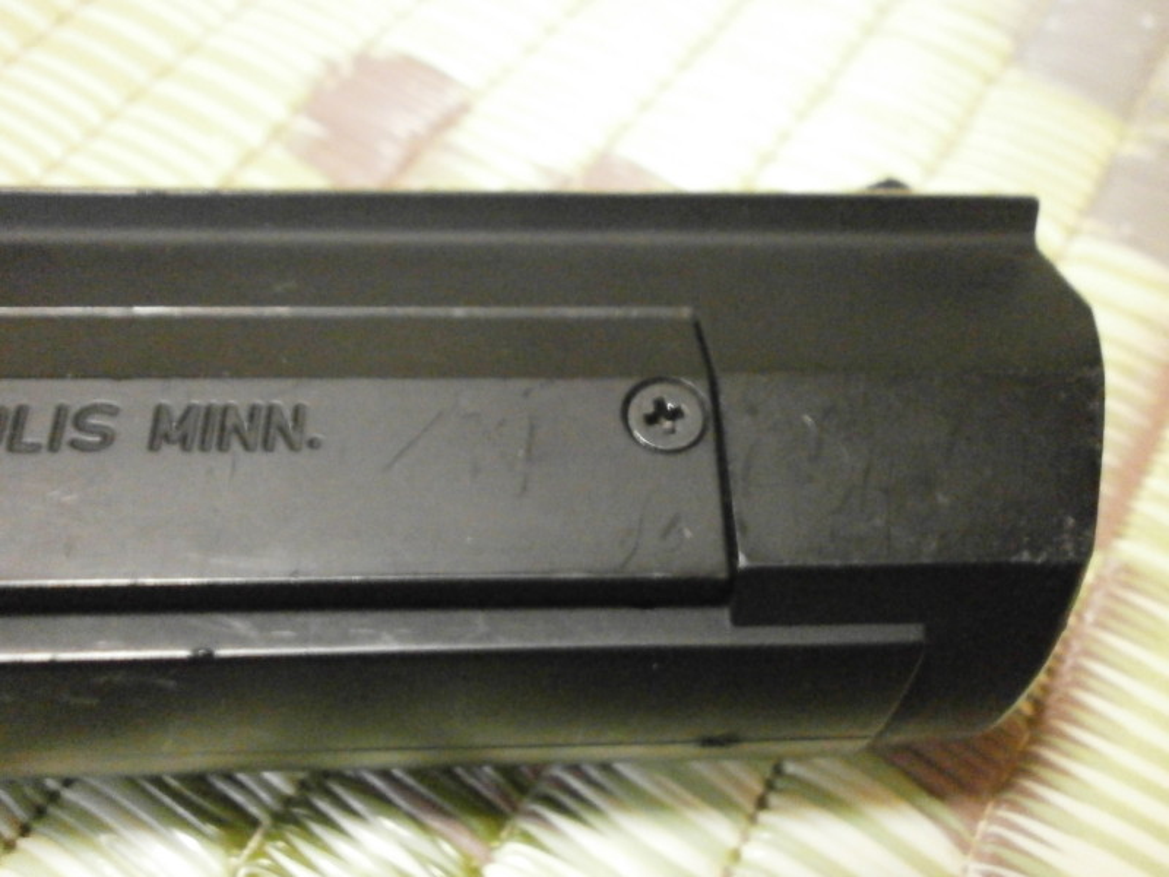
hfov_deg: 56.8
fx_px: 1081
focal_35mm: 32
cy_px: 438
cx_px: 584
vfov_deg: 44.2
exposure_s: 1/15
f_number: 3.1
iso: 1600
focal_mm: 5.8
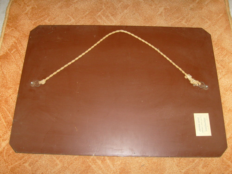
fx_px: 235
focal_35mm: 35
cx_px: 116
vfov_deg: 40.7
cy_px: 87
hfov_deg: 52.6
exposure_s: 1/45
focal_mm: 5.8
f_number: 2.8
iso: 100
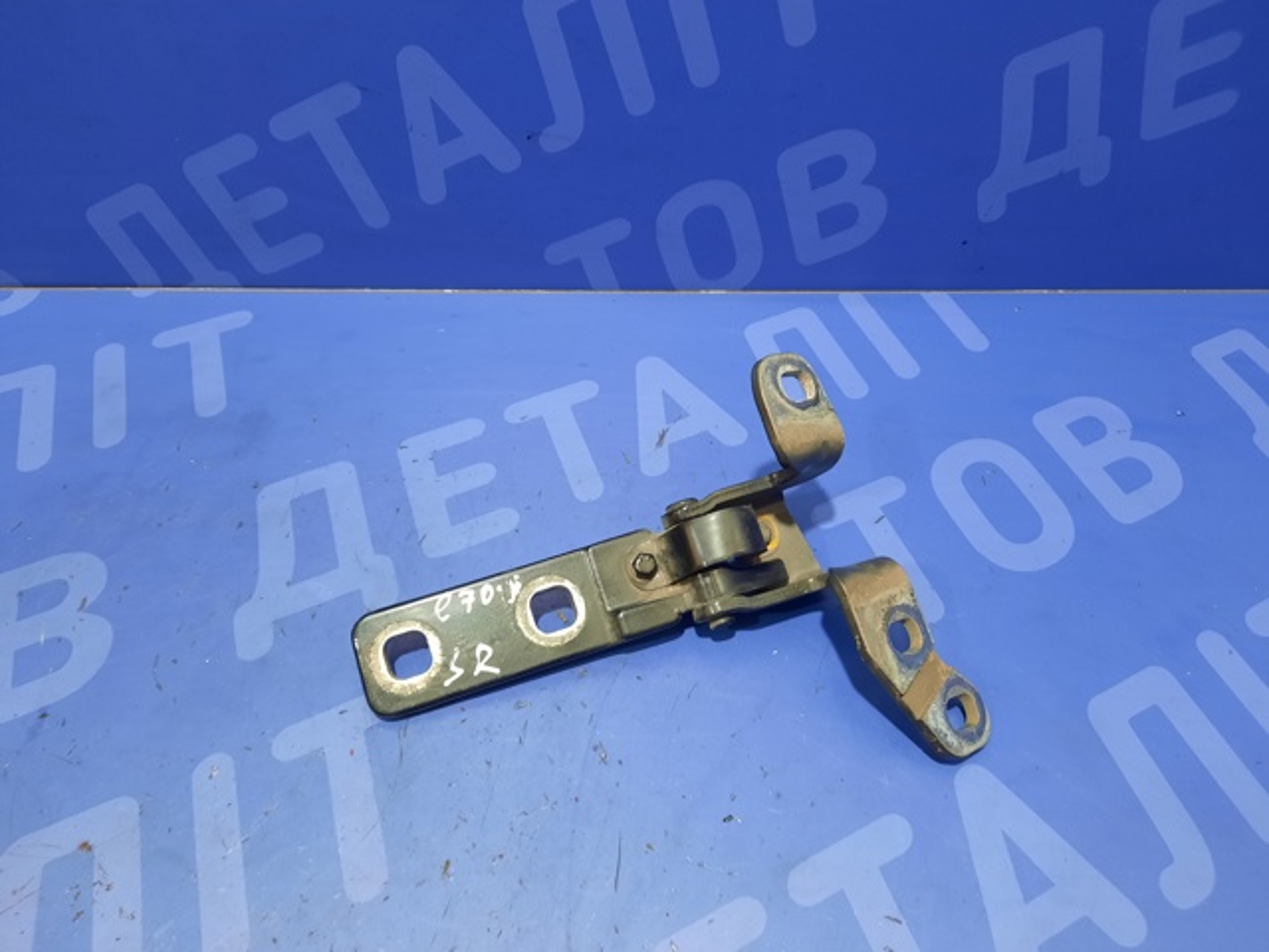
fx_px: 916
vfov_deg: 54.9
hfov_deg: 69.4
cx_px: 634
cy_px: 476
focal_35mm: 25
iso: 320
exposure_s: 1/25
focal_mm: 4.6
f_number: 2
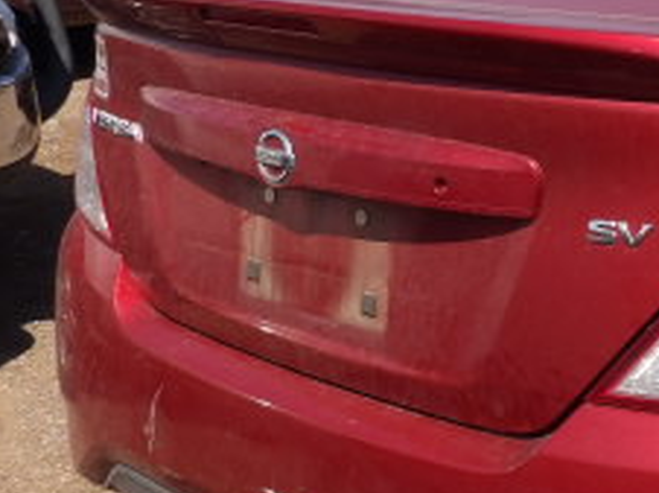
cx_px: 738
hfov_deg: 26.2
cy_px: 300
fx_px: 1293
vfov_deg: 21.5
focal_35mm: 68
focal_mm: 4.3
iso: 100
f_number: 4.6
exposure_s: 1/650
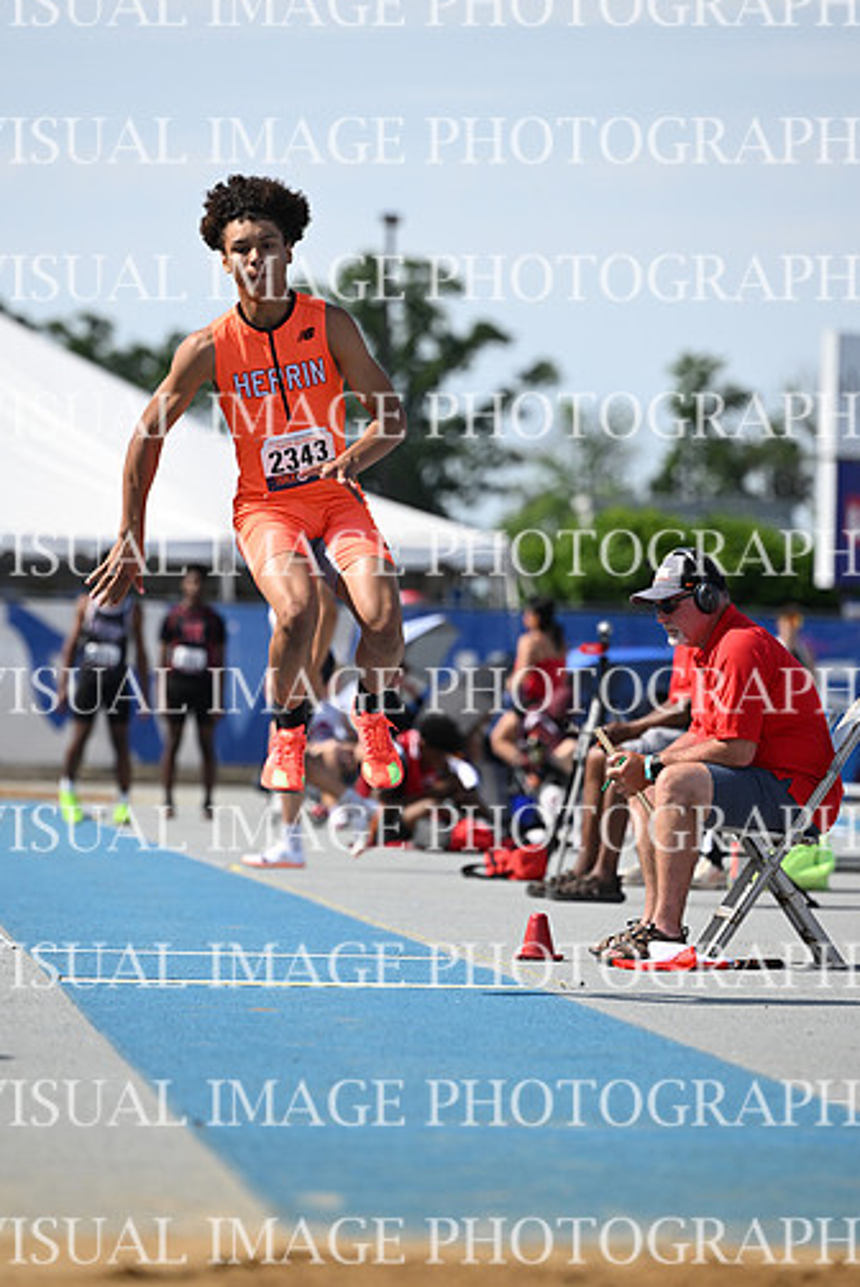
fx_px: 7836
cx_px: 408
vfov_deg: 9.4
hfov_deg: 6.3
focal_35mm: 219
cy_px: 622
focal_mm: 190
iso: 500
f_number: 3.5
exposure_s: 1/6400
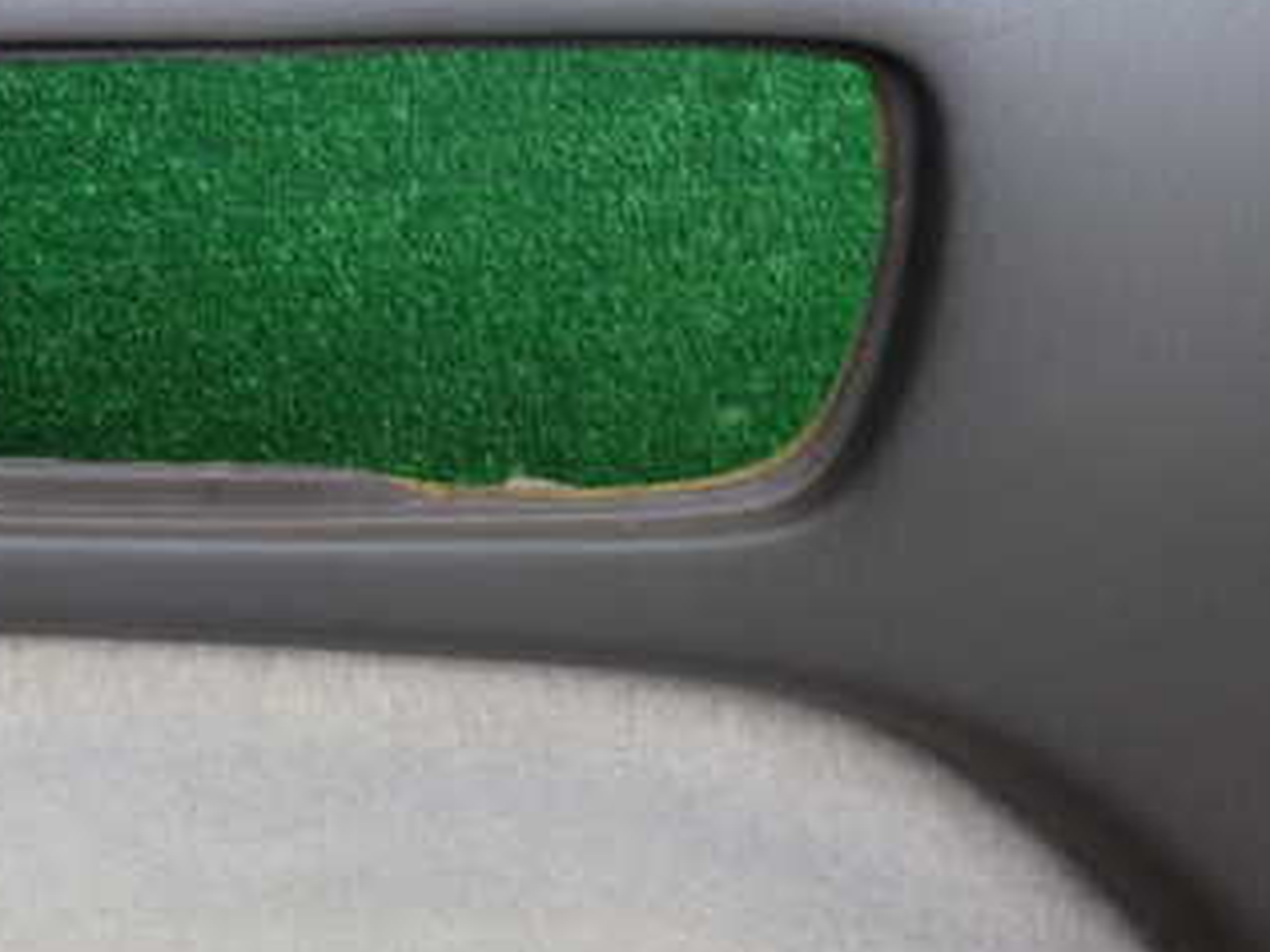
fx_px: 2091
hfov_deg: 32.1
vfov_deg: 25.2
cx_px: 117
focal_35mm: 57
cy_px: 783
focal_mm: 5.4
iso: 200
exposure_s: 1/100
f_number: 2.3
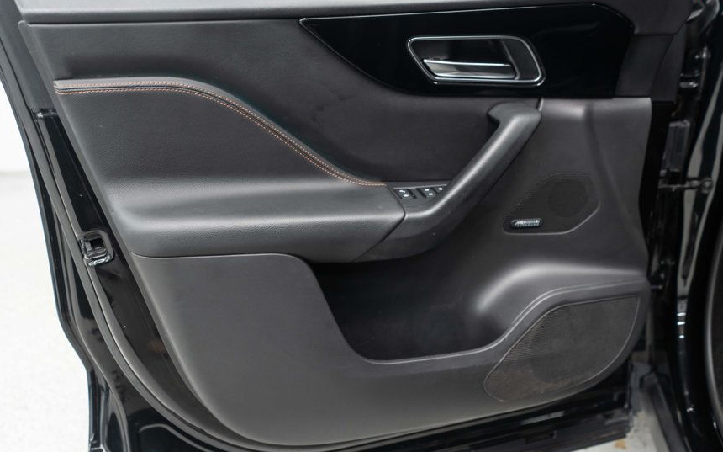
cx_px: 383
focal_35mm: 34
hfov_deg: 56.7
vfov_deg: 37.2
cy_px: 235
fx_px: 670
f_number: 3.2
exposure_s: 1/40
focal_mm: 28
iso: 640
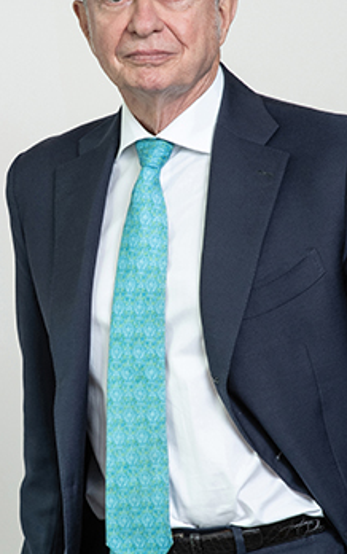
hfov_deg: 7.8
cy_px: 396
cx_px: 124
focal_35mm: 168
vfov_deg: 12.4
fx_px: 2538
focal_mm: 85
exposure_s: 1/125
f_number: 5.6
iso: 400
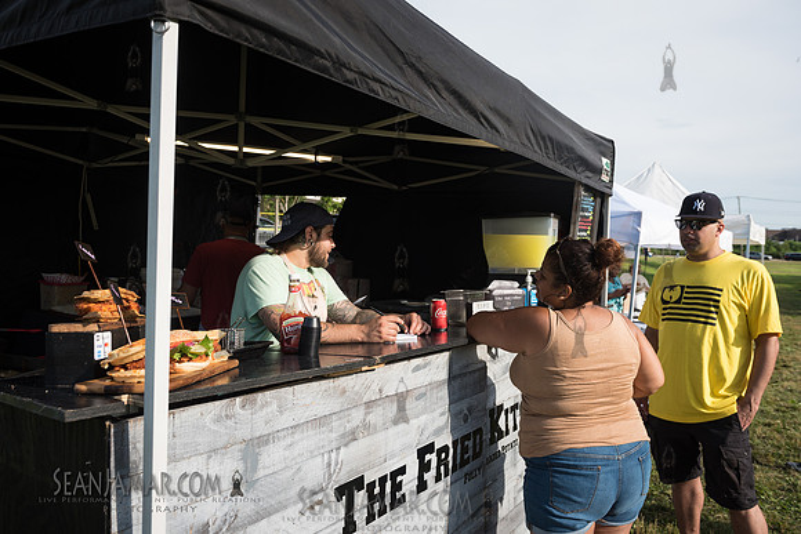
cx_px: 400
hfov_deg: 69.4
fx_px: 579
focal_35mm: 26
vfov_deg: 49.6
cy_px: 267
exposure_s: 1/640
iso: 200
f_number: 5.6
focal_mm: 26
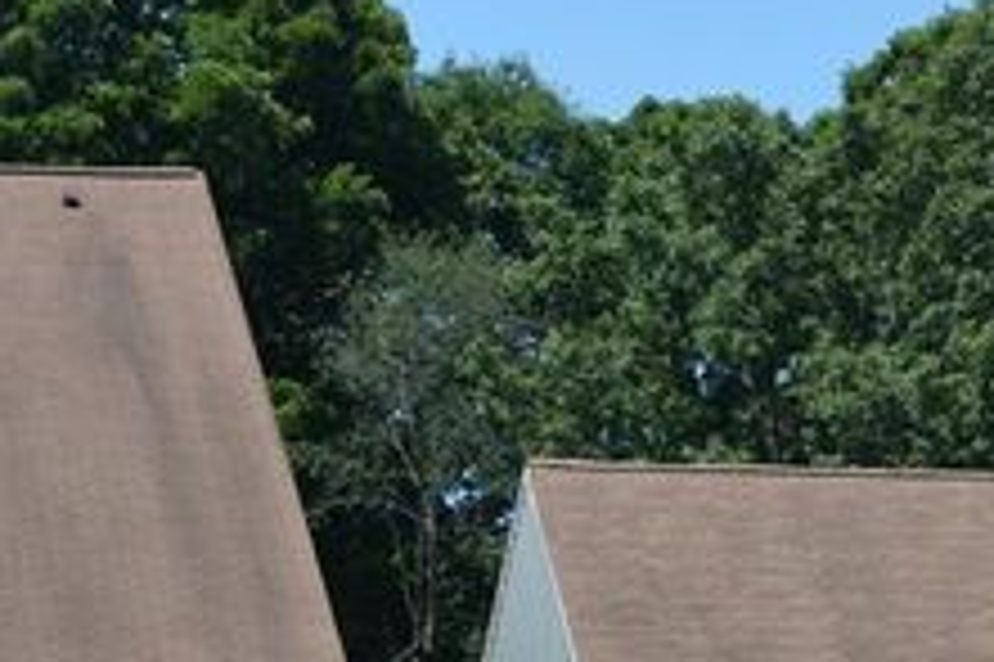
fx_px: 4994
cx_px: -85
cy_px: 610
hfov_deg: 11.2
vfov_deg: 7.6
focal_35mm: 181
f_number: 7.1
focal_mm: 26
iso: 100
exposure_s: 1/200
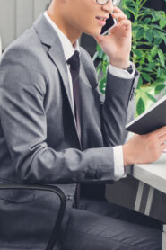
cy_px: 158
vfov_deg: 9.3
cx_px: -137
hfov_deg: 6.1
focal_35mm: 221
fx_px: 1530
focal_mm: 60
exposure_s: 1/200
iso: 80
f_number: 3.5
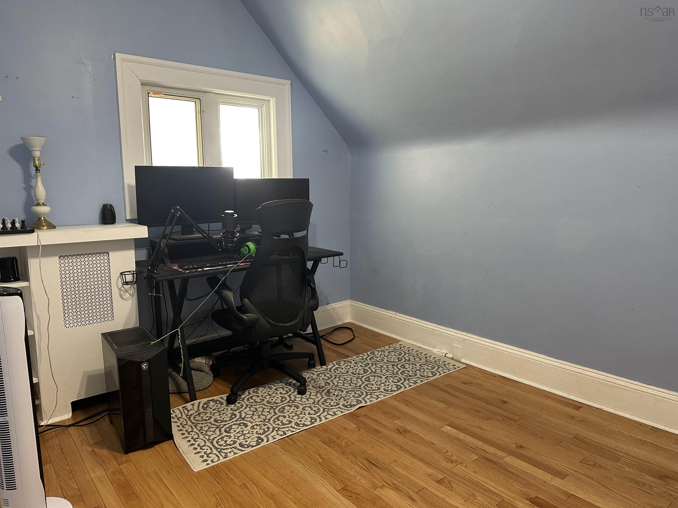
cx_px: 339
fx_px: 470
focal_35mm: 24
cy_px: 254
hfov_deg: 71.6
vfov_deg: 56.8
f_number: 1.78
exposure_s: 1/65
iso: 250
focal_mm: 6.86
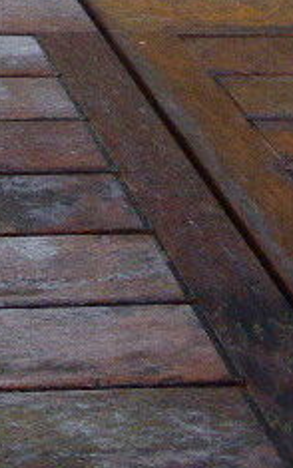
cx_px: -263
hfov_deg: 11.8
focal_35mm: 101
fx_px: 1290
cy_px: 54
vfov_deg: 20.2
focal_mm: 6.1
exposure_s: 1/125
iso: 640
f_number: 3.7
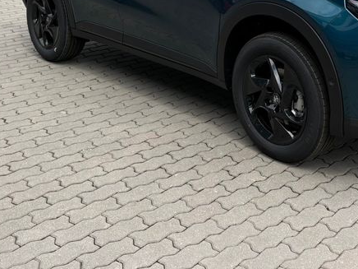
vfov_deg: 22.8
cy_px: -21
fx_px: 631
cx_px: 278
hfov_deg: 31.0
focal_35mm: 61
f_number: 1.6
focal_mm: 5.96
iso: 50
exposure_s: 1/2451
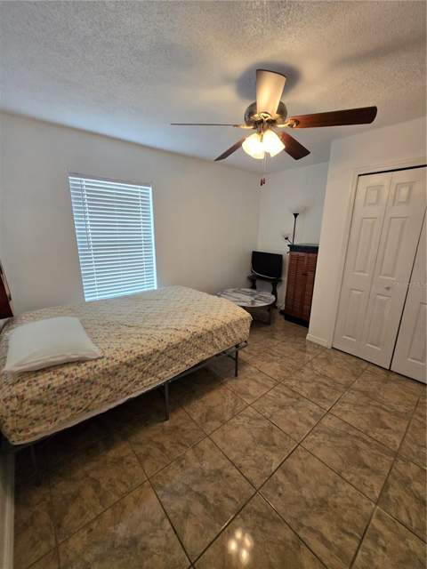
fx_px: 214
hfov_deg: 89.9
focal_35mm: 13
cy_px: 284
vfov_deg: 106.2
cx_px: 214
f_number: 2.2
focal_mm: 1.7
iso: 125
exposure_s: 1/60
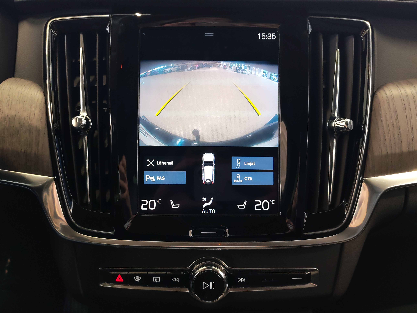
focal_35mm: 31
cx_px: 208
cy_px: 156
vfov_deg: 45.4
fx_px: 373
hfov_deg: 58.4
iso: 1250
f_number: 1.9
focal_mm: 6.12
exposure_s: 1/50
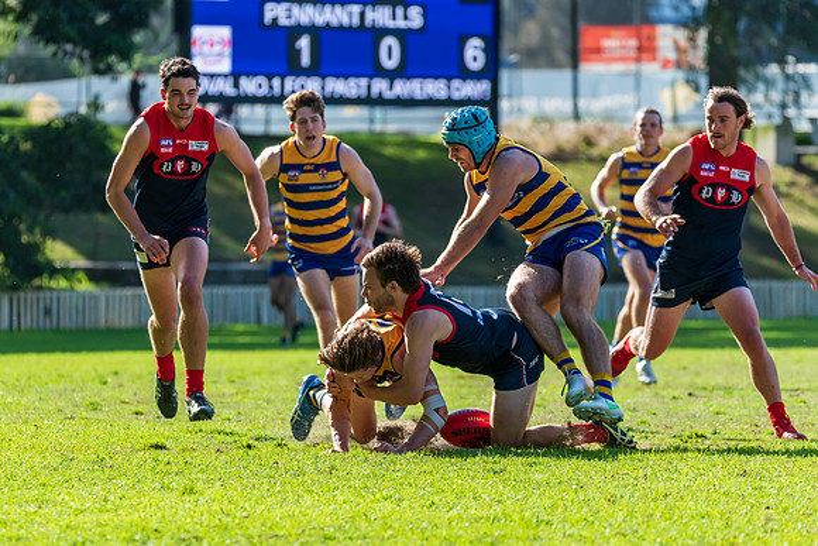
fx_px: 6909
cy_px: 272
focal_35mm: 304
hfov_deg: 6.8
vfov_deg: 4.5
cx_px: 389
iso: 900
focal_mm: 280
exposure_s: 1/1600
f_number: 5.6
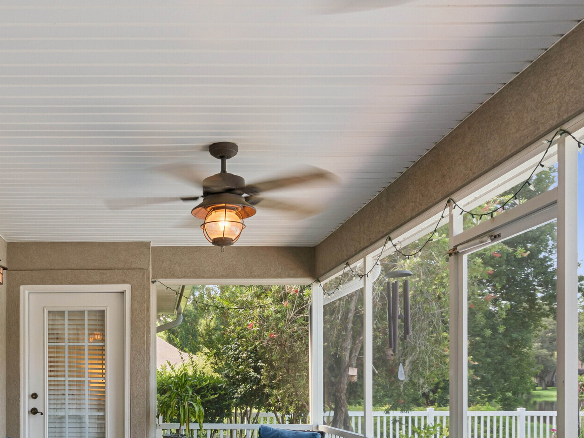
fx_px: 675
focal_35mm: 40
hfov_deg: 45.4
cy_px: 392
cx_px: 158
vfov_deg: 34.1
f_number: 8
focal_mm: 17
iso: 250
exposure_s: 1/30
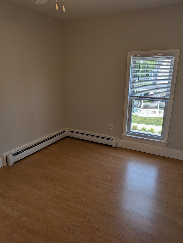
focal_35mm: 24
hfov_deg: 56.9
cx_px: 92
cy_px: 122
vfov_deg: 71.5
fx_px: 169
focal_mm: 6.9
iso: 22
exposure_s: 1/221
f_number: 1.68
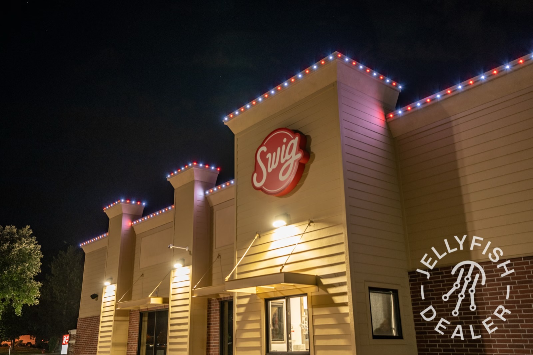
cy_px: 178
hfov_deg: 54.4
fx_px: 518
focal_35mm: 35
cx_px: 266
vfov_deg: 37.8
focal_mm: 35
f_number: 3.2
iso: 800
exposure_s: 1/13
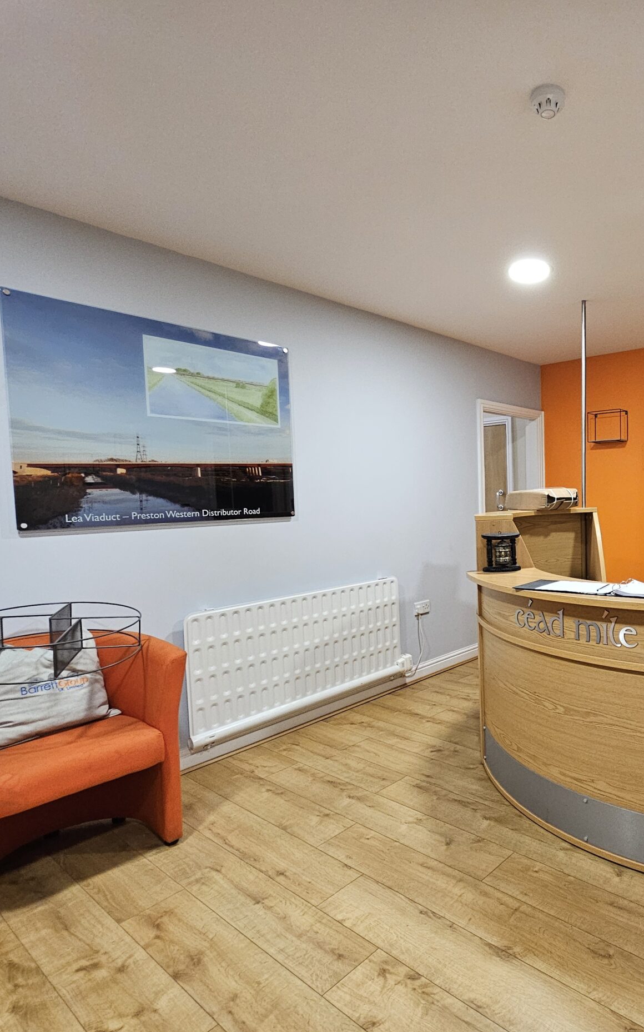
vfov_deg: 88.0
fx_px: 534
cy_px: 524
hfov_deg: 57.6
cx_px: 515
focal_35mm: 19
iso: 400
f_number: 2.2
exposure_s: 1/50
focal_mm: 2.2
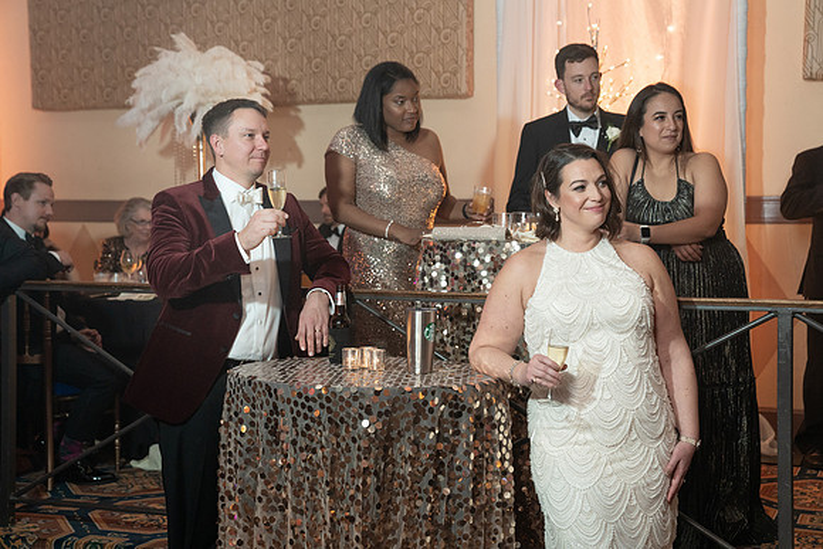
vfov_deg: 25.6
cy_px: 274
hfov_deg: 37.7
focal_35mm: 53
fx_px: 1206
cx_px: 412
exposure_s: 1/125
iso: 2000
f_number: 4
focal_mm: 52
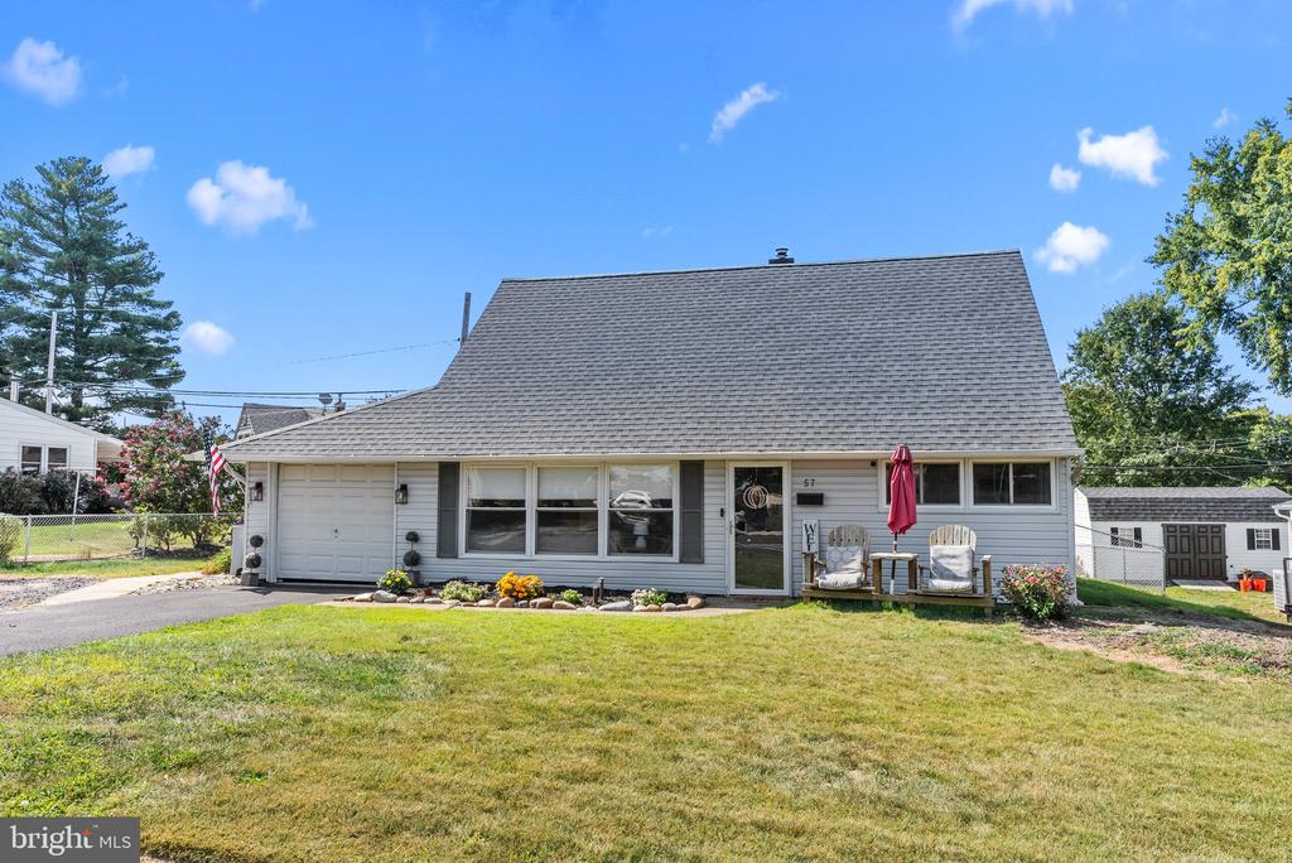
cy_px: 432
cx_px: 646
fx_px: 862
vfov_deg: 53.2
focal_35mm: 24
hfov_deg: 73.7
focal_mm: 24
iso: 800
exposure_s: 1/500
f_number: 11
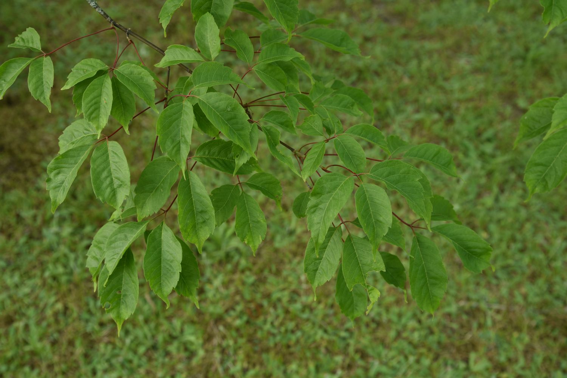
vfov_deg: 29.3
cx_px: 284
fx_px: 725
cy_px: 189
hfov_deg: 42.7
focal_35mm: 46
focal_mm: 46
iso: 400
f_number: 7.1
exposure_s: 1/100
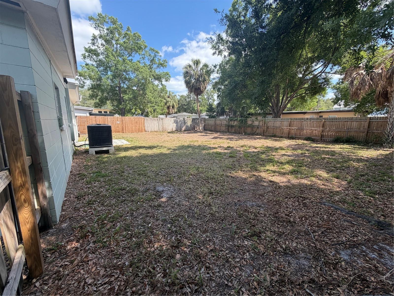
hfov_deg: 102.1
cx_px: 197
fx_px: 159
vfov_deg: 85.7
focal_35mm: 14
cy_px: 148
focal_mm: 2.22
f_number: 2.2
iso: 64
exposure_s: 1/502
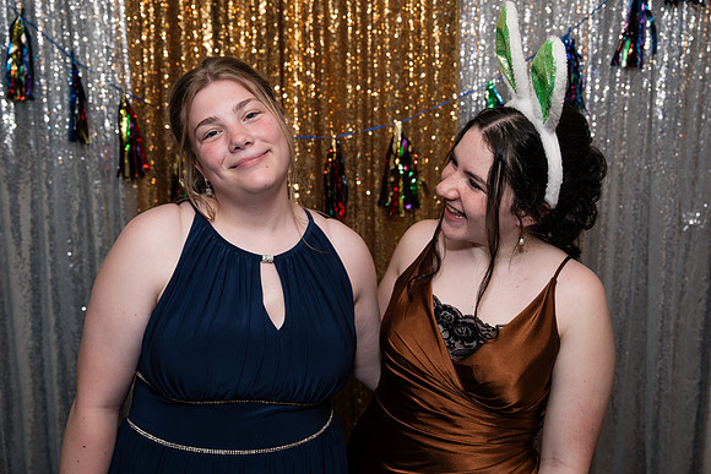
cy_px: 237
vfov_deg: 35.1
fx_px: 751
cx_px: 356
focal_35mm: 38
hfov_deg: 50.7
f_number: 4
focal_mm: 38
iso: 400
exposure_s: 1/250
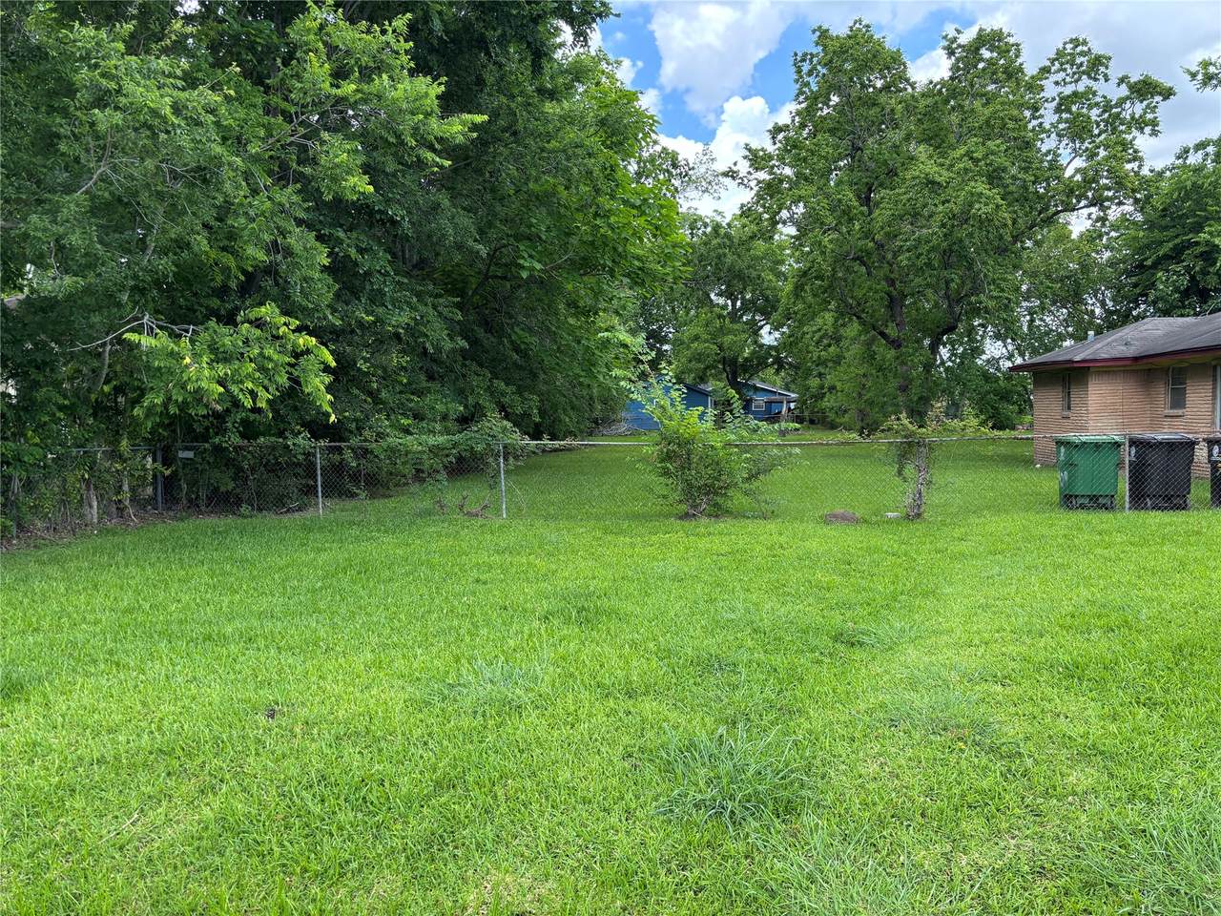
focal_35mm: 26
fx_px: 917
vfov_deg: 53.1
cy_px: 458
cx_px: 610
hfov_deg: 67.3
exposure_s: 1/553
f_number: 1.6
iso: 50
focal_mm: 5.96
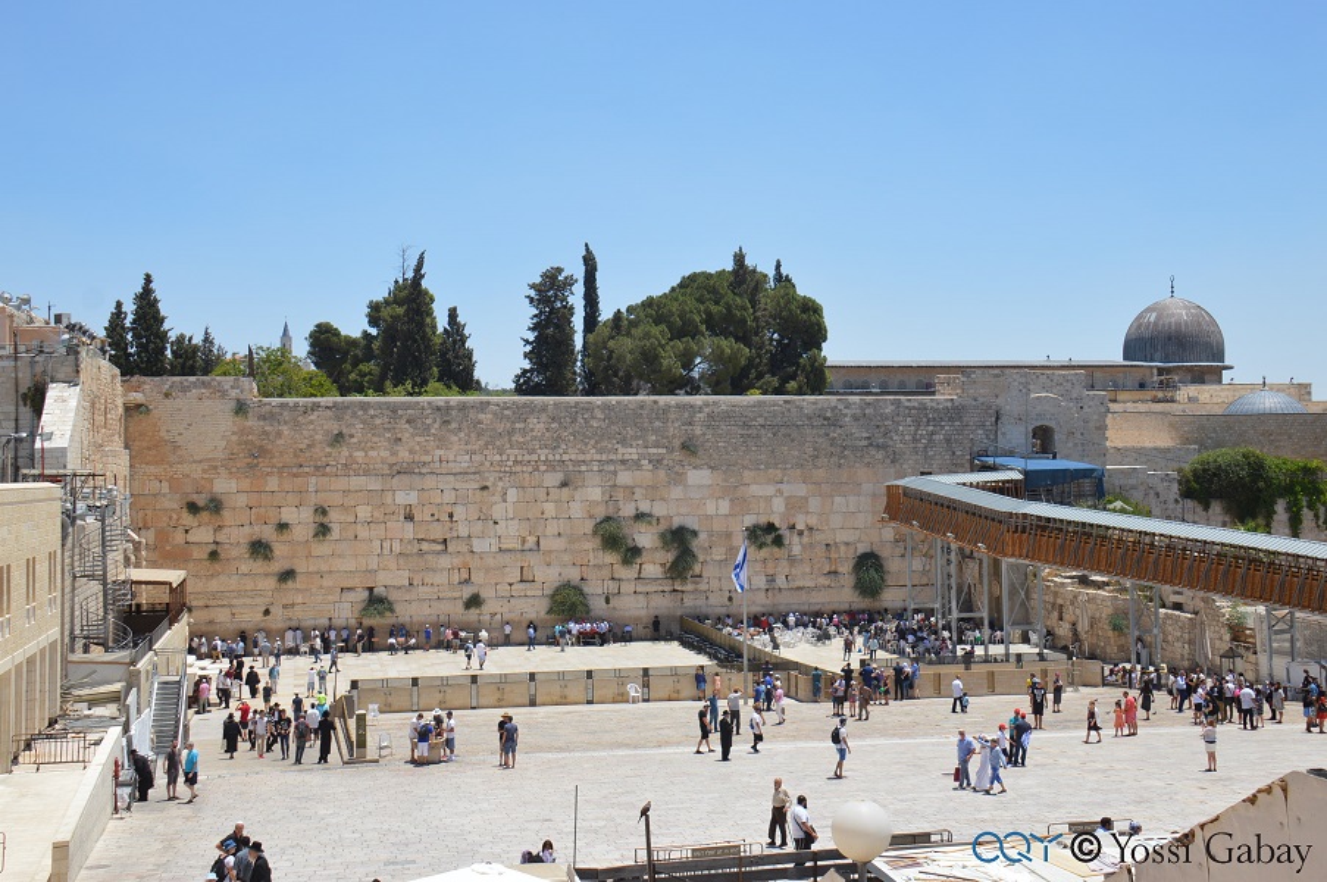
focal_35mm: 42
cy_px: 441
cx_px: 664
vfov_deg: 31.8
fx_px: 1546
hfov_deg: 46.4
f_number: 8
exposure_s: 1/320
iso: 100
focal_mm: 28
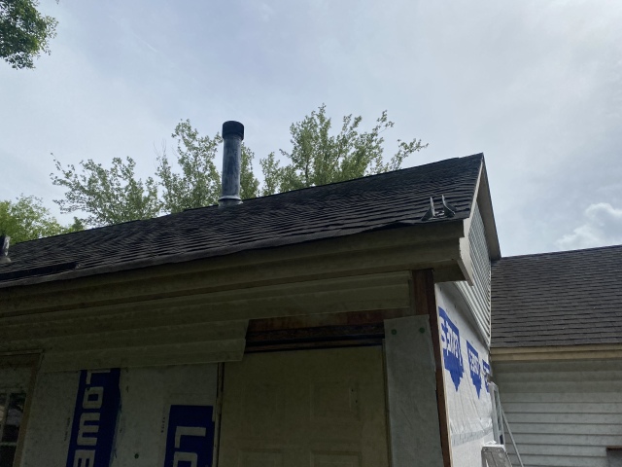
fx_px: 467
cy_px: 234
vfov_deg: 53.1
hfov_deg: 67.3
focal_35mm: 26
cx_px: 311
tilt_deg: +18.4
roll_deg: -1.1
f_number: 1.8
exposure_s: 1/6410
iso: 32
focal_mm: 4.25
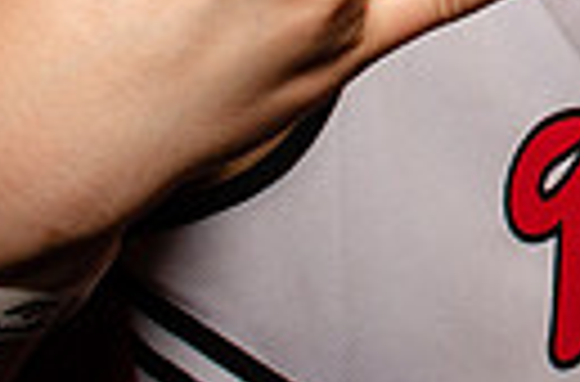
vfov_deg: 5.7
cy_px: -458
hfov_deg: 8.5
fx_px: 3692
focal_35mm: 230
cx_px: 1129
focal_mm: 34
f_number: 19
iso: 200
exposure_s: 1/125
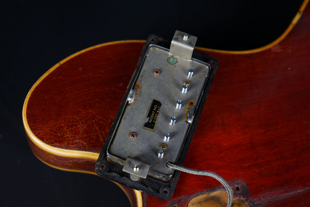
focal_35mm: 70
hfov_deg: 28.8
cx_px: 155
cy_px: 104
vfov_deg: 19.5
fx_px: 603
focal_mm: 70
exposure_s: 1/100
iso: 100
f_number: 5.6
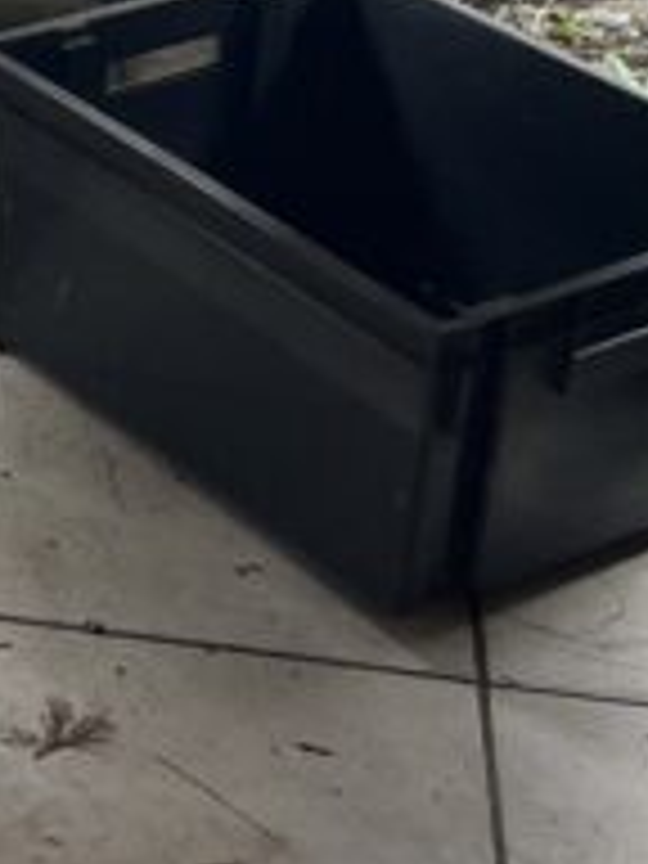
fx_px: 3469
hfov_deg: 9.3
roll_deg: +5.1
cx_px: -1026
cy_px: -94
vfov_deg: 13.9
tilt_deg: -25.8
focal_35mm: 139
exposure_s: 1/121
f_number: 1.5
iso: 40
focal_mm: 5.7
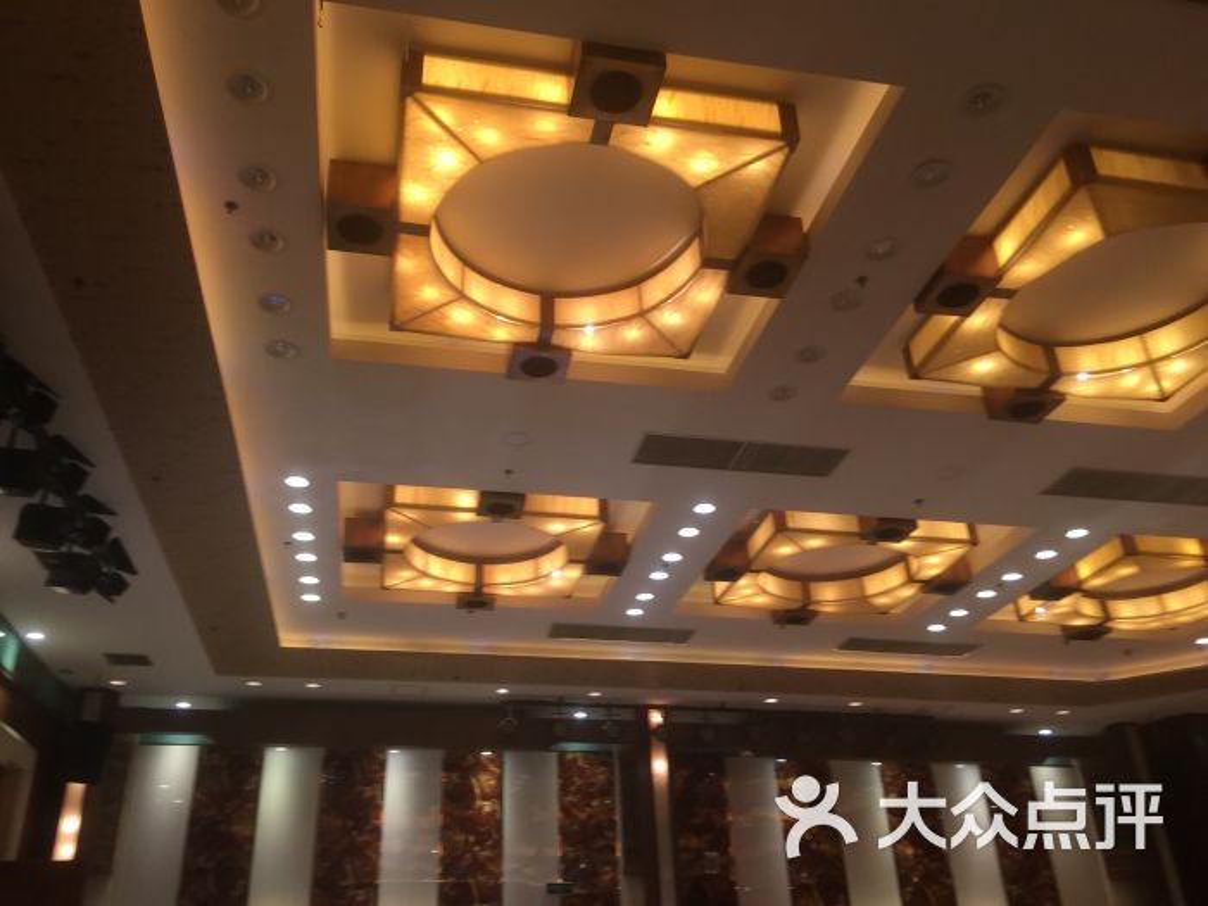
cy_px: 453
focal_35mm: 29
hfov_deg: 61.7
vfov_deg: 48.2
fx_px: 1012
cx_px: 604
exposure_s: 1/15
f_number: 2.2
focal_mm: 4.15
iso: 32
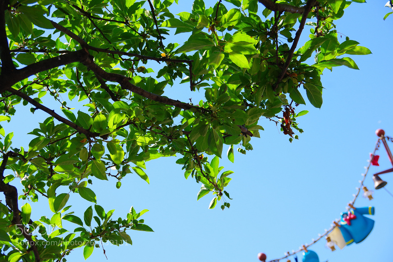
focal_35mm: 79
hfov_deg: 25.7
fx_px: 862
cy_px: 131
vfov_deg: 17.3
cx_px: 196
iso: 200
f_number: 5.6
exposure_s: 1/320
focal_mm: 53
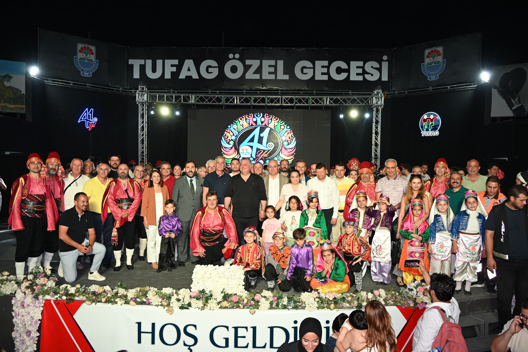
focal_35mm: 31
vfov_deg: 42.3
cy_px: 176
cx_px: 264
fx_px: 454
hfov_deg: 60.3
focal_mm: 31
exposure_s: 1/60
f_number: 4.5
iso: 450
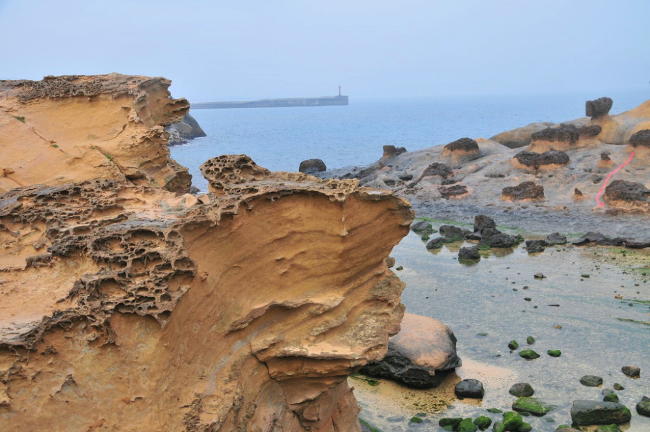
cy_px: 216
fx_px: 730
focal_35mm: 40
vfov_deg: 32.9
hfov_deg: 48.0
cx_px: 325
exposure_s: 1/250
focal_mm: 27
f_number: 8
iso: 200
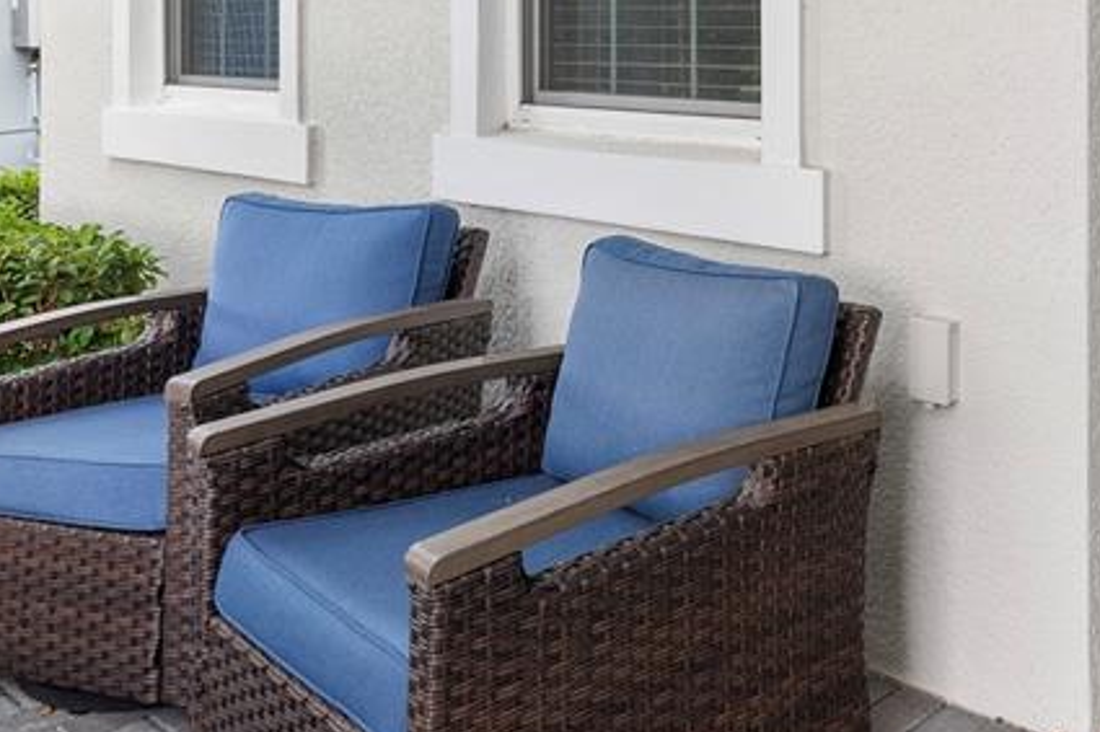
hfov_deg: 43.0
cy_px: 27
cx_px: 1009
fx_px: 1252
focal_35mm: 41
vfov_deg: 30.6
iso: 400
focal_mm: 17
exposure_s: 1/3
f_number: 8
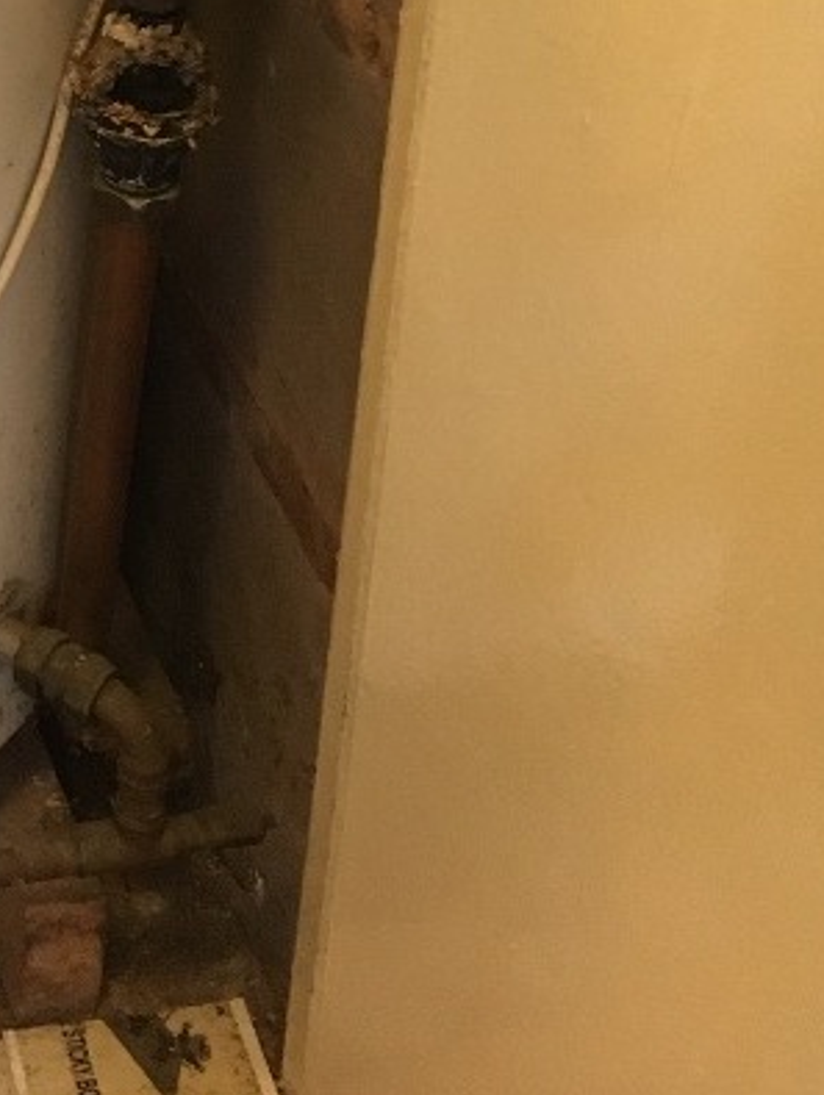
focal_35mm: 88
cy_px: -122
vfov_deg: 21.1
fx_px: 2788
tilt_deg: -31.7
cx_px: -230
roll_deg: +0.8
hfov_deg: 16.0
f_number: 2.2
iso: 160
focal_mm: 4.15
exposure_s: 1/33
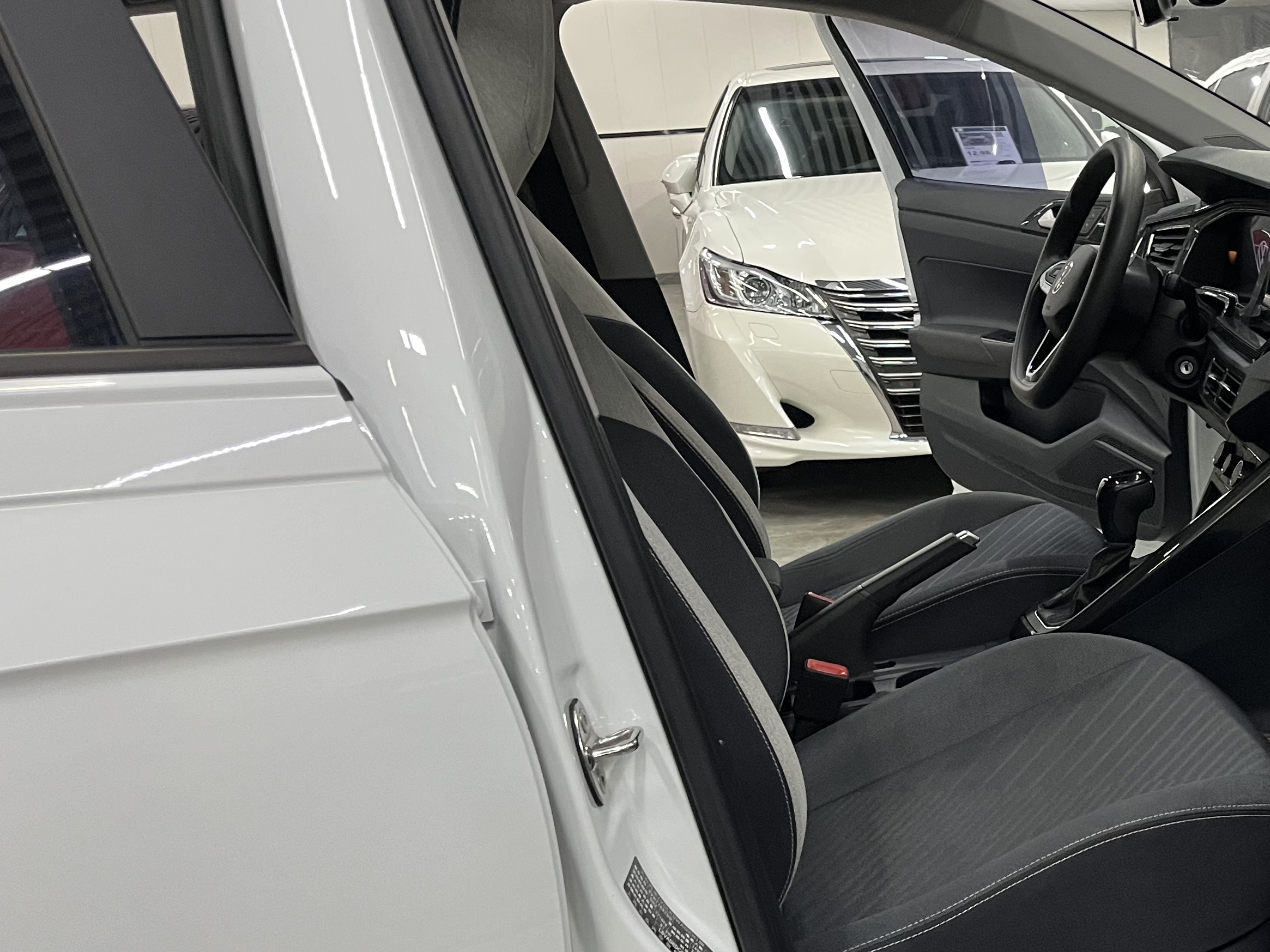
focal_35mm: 45
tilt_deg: -13.9
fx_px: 1651
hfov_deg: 39.8
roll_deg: +4.2
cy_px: 532
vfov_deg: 32.1
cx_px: 1075
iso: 320
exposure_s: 1/50
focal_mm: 5.1
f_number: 1.6
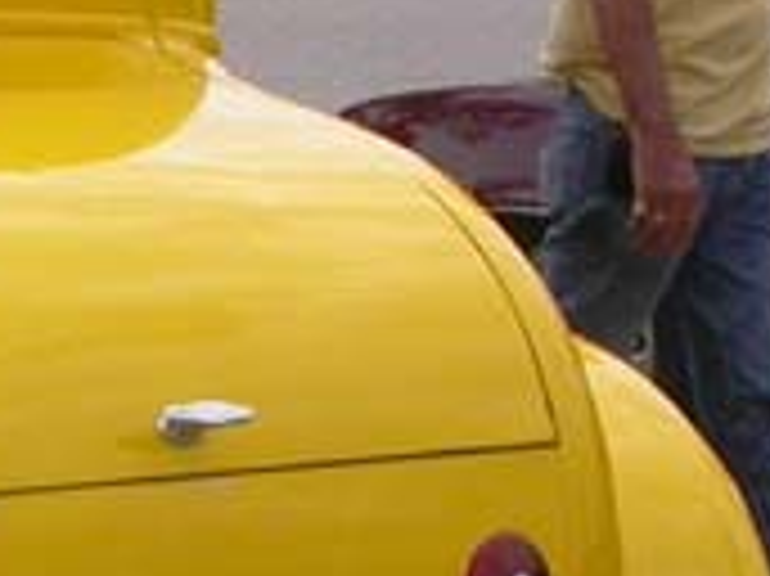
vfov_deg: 8.3
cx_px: -423
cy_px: 310
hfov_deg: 10.7
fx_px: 3957
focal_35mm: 178
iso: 100
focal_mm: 7.85
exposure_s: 1/272
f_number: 7.5
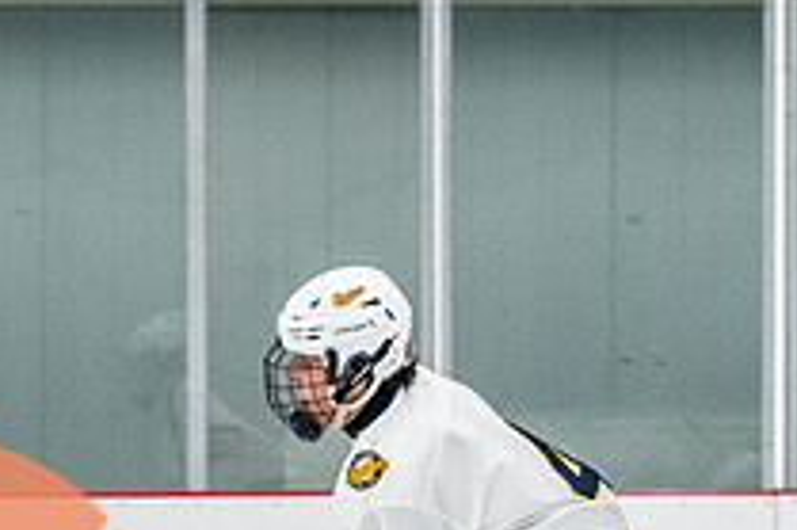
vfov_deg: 3.1
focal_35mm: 444
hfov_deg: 4.6
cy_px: 659
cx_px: 405
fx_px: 9822
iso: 3200
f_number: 2.8
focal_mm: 105
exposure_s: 1/800
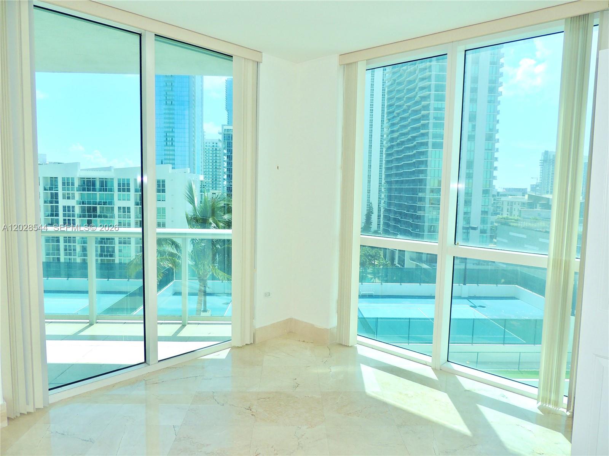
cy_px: 228
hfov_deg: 71.6
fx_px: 422
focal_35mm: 24
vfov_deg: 56.8
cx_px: 304
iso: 100
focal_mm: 4.3
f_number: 3
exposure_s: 1/800
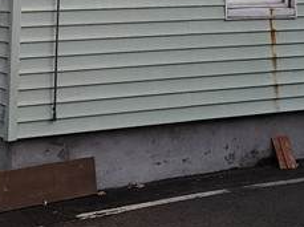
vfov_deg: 12.3
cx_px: 191
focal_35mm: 103
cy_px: -255
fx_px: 903
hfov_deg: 19.1
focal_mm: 6.4
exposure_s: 1/120
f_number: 1.8
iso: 200
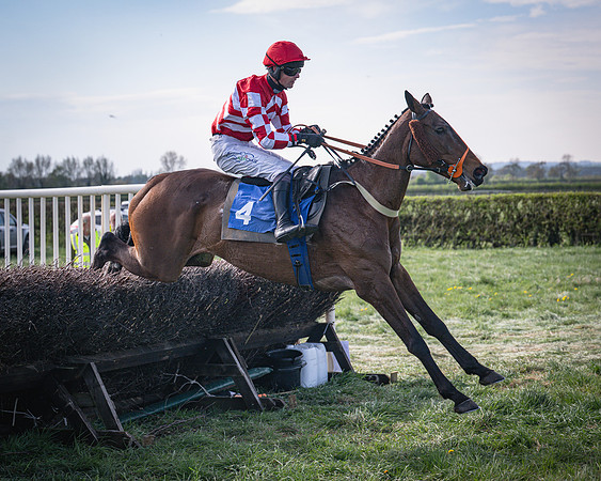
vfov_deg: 16.1
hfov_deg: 20.0
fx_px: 1701
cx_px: 257
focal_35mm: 96
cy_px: 240
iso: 400
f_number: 4
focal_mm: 74
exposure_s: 1/2500
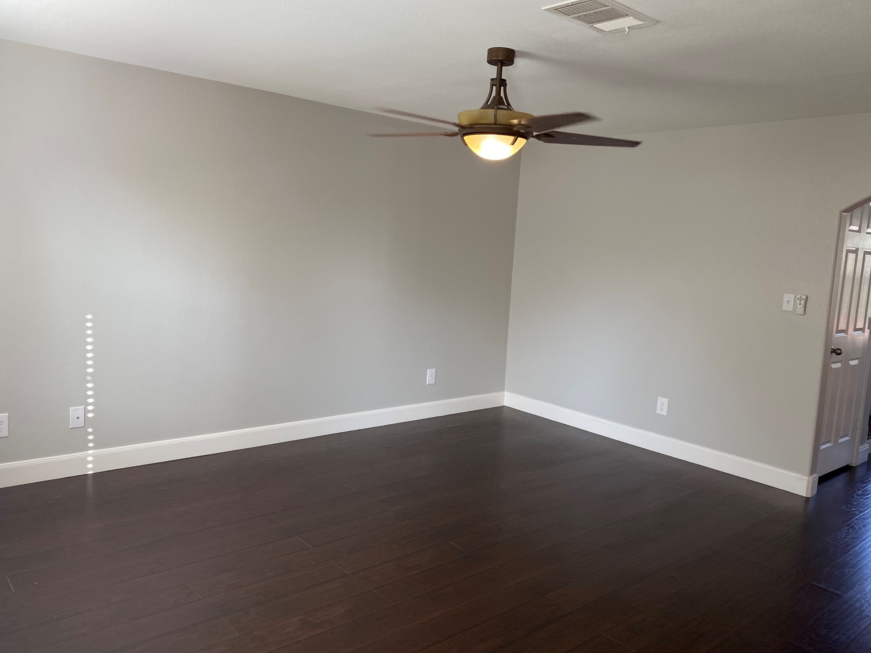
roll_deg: -2.8
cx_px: 436
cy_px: 334
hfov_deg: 65.3
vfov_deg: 51.3
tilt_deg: -8.1
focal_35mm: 27
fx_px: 679
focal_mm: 4.25
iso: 125
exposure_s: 1/120
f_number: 1.8
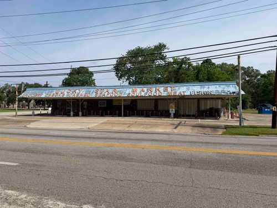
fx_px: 192
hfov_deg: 71.6
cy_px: 104
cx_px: 138
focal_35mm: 24
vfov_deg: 56.8
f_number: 1.78
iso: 80
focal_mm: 6.76
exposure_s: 1/6711
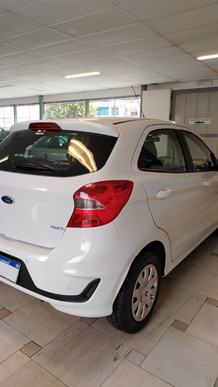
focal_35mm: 27
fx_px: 277
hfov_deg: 42.9
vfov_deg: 69.9
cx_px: 100
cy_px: 192
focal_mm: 5.25
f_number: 1.75
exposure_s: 1/50
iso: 328
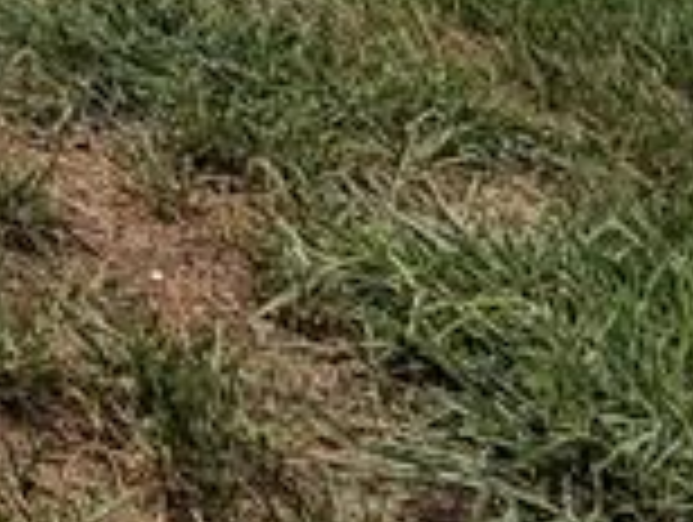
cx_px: -760
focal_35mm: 93
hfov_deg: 15.7
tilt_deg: -1.8
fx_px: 1865
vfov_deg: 11.4
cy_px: -927
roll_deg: -0.5
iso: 20
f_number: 2.2
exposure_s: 1/1464
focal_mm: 2.22
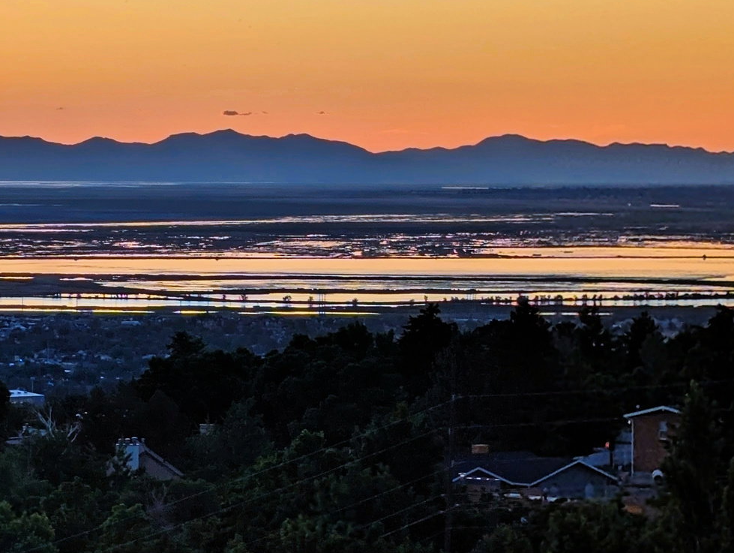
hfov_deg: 19.1
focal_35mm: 100
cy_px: 356
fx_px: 2123
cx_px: 3
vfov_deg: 14.8
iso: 47
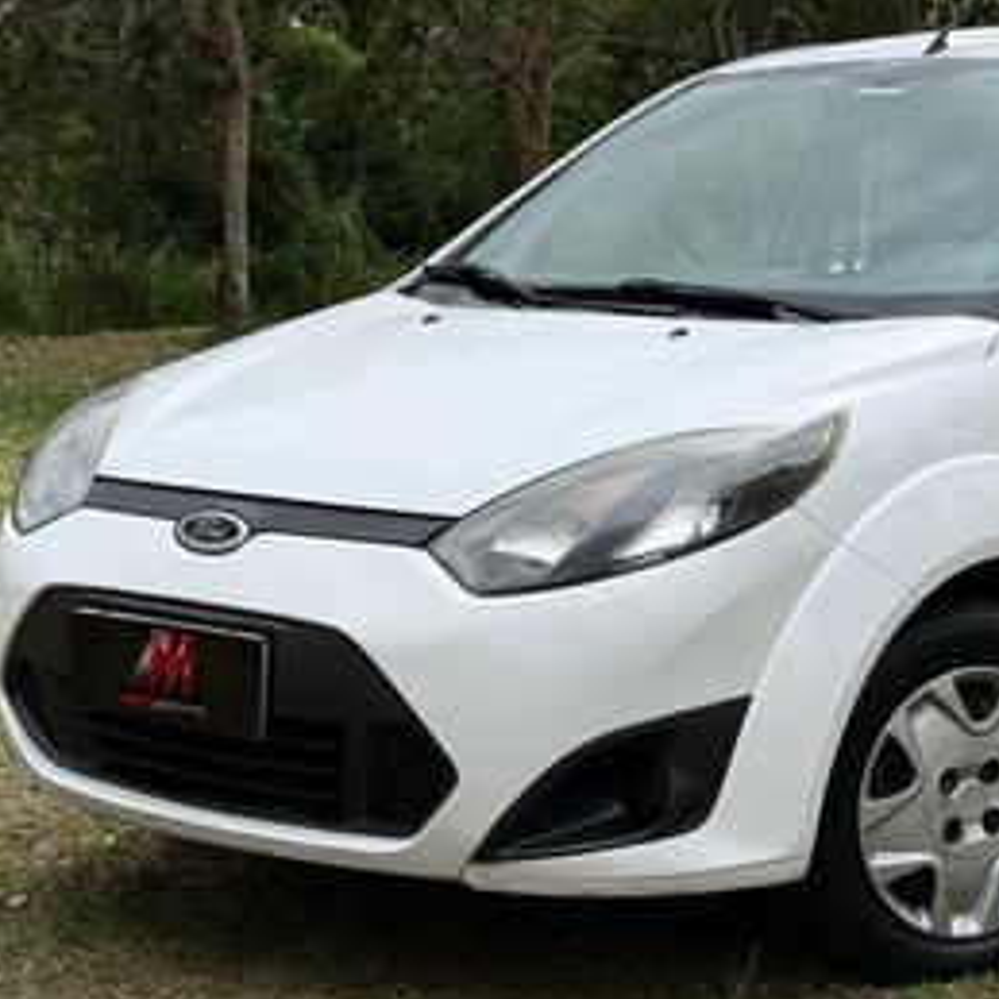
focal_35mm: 77
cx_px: 841
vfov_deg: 22.5
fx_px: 2514
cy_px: 463
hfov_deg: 22.1
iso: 80
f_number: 1.78
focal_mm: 6.76
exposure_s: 1/1754
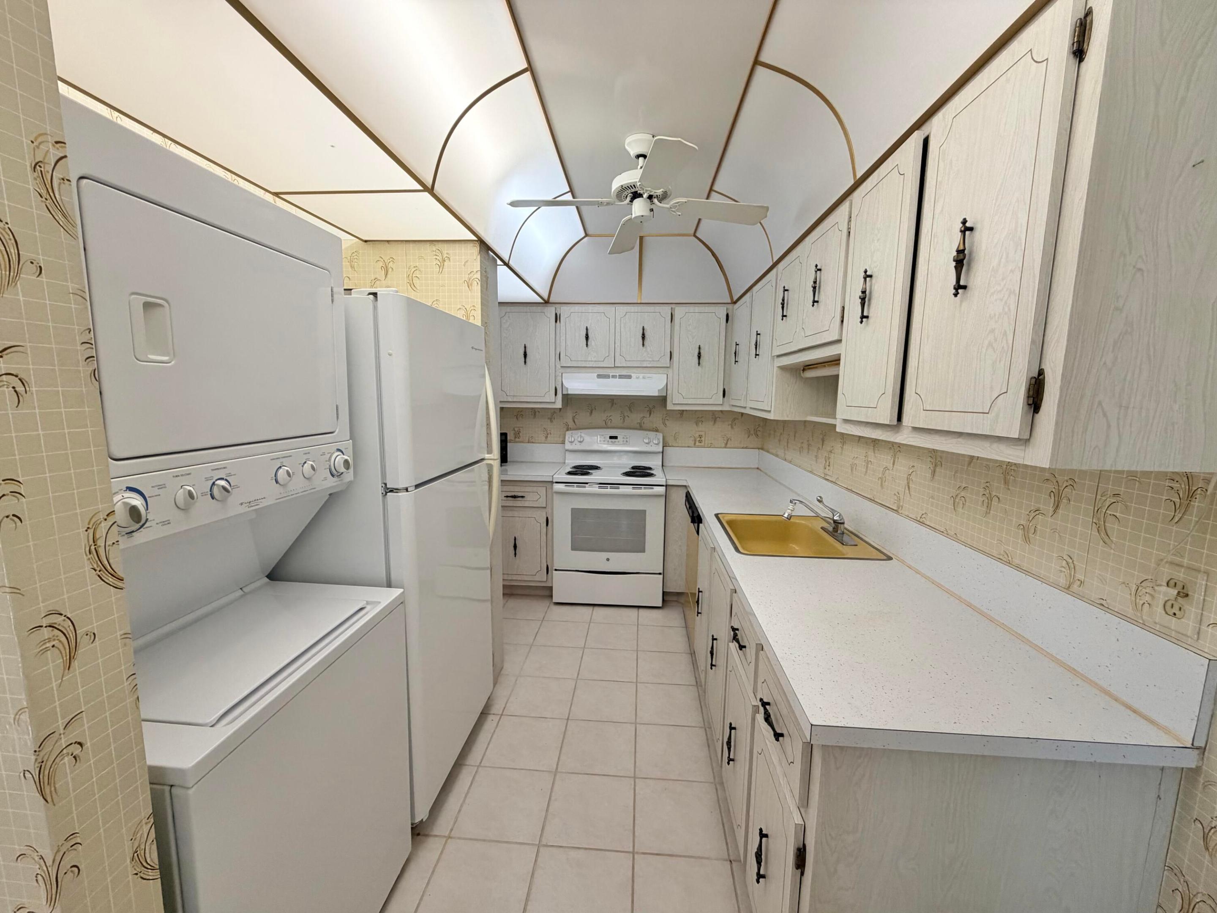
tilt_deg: -7.8
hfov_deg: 102.1
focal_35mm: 14
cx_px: 608
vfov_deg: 85.7
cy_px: 456
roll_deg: -0.5
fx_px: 492
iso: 200
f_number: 2.2
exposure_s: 1/120
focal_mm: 2.22
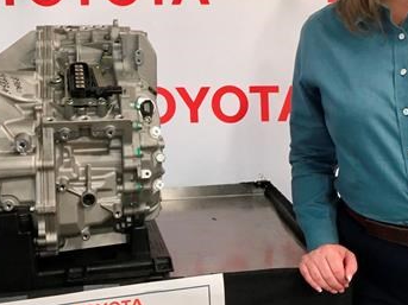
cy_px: 112
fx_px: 648
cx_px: 203
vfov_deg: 26.4
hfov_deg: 34.9
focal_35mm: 55
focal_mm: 4.15
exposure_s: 1/30
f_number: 2.2
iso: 100
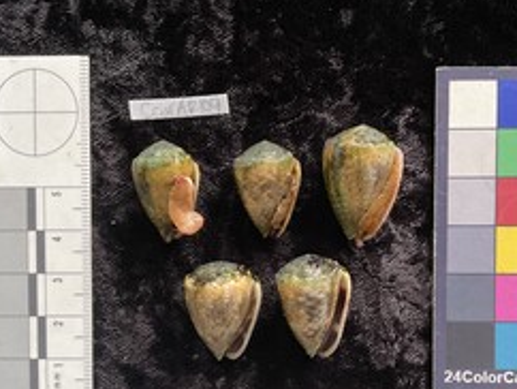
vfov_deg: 34.0
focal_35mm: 42
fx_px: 628
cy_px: 266
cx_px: 318
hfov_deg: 44.4
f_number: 1.8
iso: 125
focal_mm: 3
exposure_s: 1/60
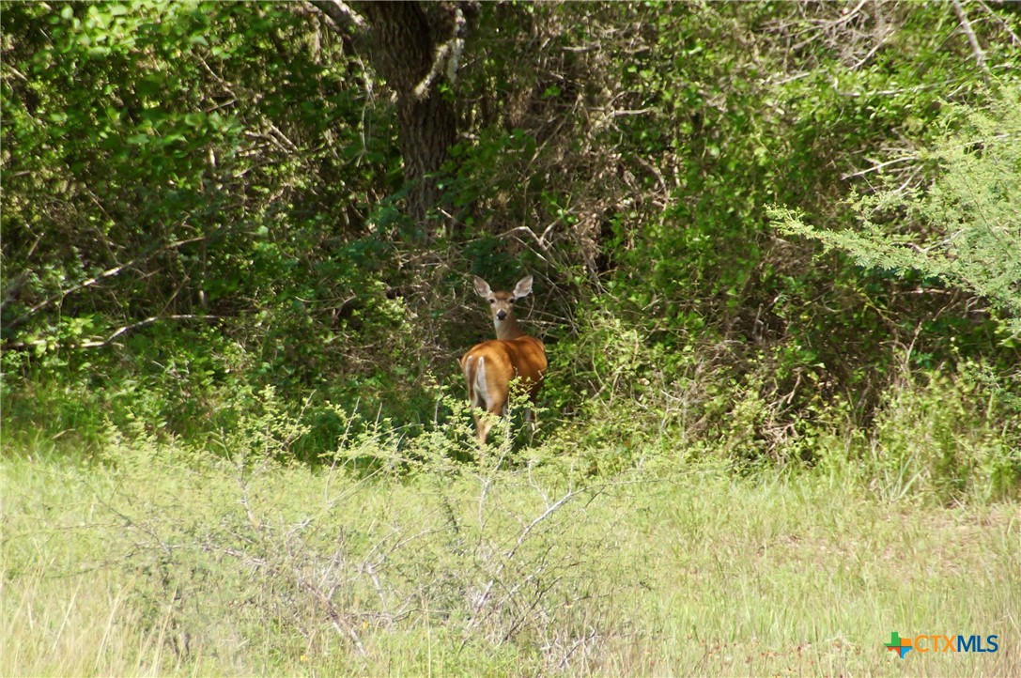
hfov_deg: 2.8
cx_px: 510
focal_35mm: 750
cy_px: 339
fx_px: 21245
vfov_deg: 1.8
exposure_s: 1/400
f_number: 6.3
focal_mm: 250
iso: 125
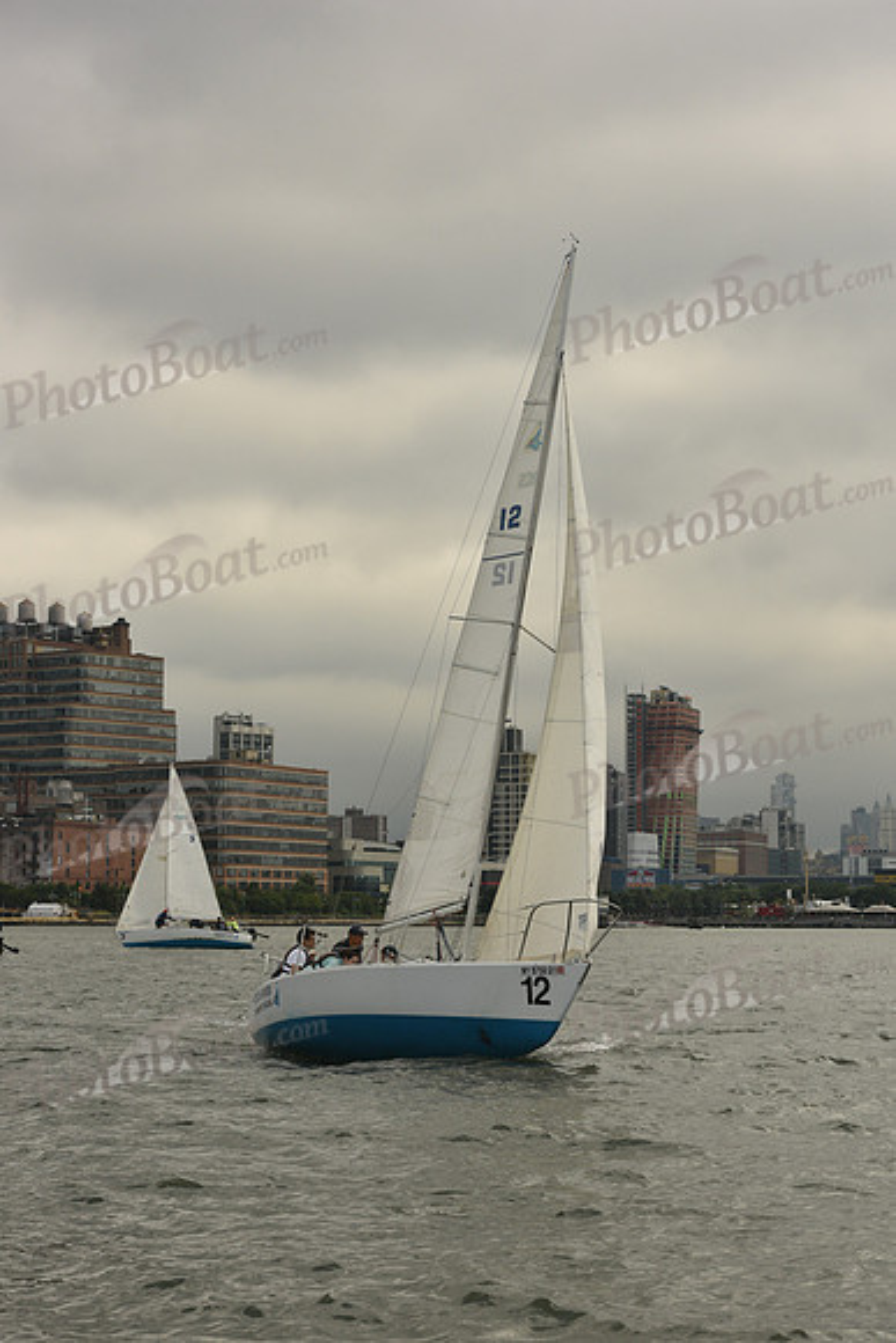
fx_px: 2612
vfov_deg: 28.8
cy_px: 672
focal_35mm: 70
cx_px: 448
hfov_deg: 19.5
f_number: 10
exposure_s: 1/1250
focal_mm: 70
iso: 320
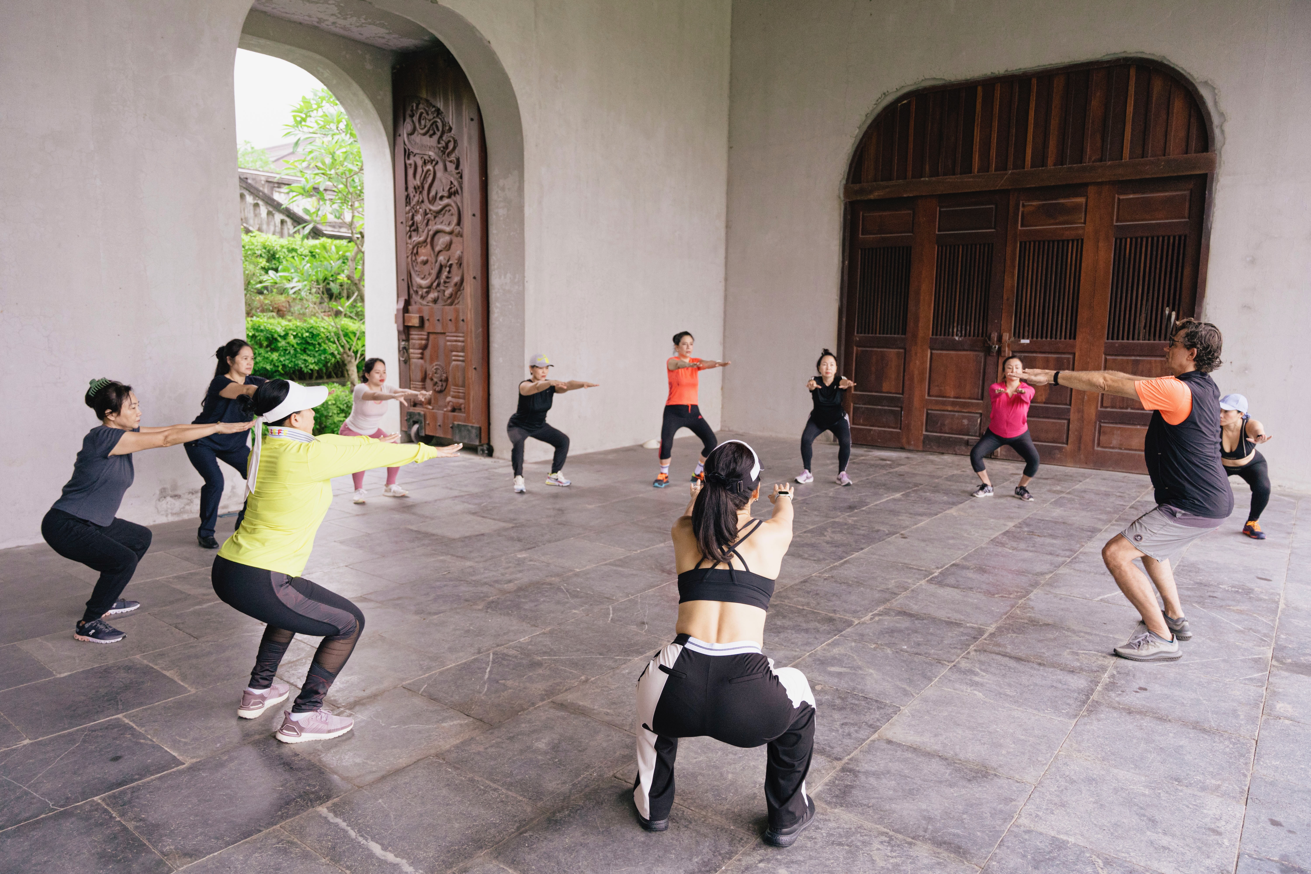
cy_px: 437
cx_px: 656
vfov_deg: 53.1
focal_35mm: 24
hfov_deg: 73.7
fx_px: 874
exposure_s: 1/100
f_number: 3.2
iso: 1600
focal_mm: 24
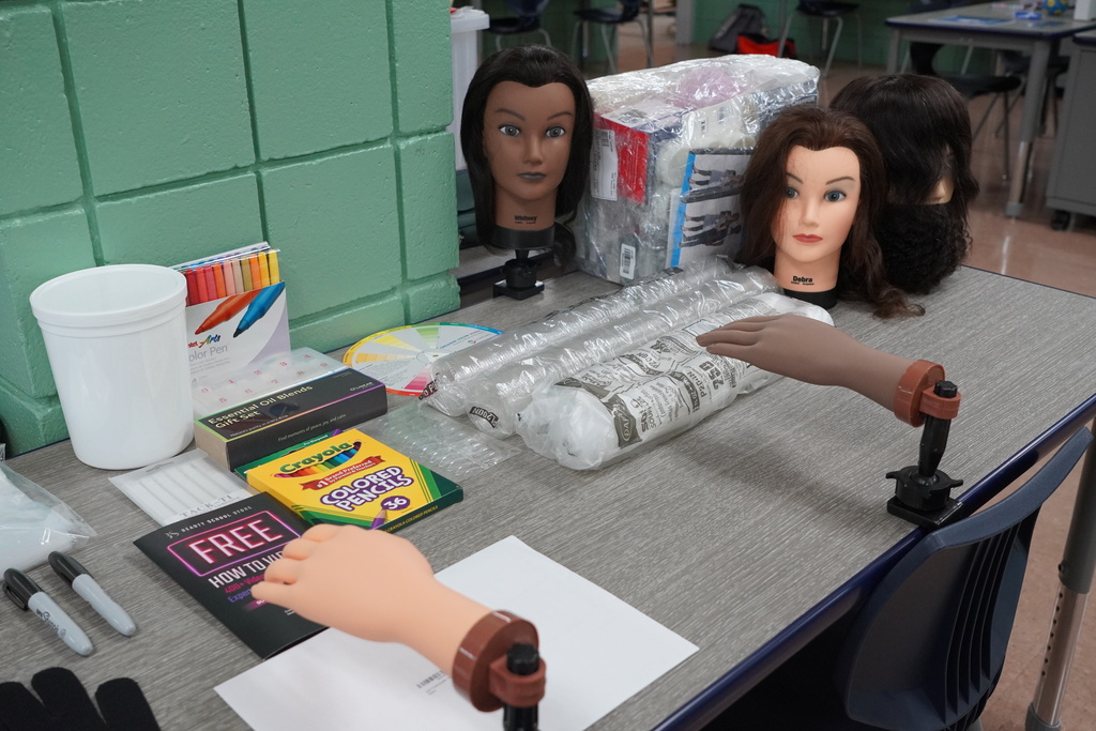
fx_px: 1096
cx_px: 548
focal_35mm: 36
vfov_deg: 36.9
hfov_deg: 53.1
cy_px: 366
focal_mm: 24
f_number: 4
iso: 1600
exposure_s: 1/160
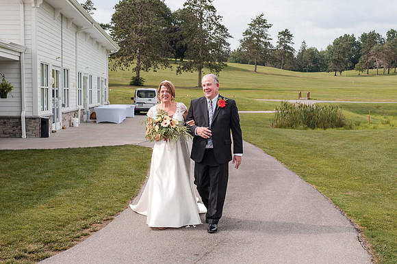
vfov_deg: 25.3
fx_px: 588
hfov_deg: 37.3
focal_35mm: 53
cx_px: 202
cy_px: 130
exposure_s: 1/640
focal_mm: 35
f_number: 4
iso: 80
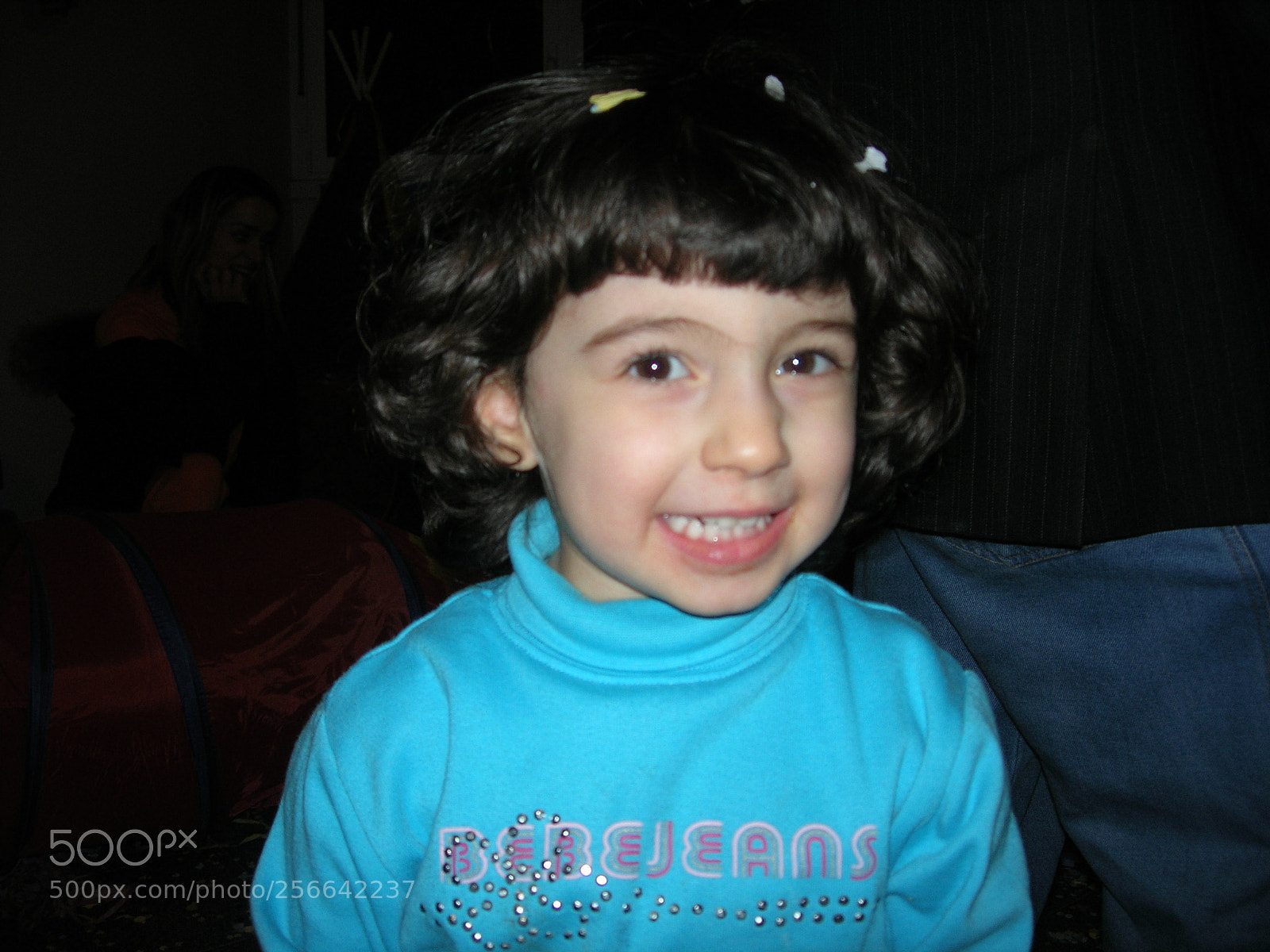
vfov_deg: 37.7
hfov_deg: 49.0
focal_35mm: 38
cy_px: 476
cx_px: 635
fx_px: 1394
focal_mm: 7.8
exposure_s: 1/60.1
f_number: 2.8
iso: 64
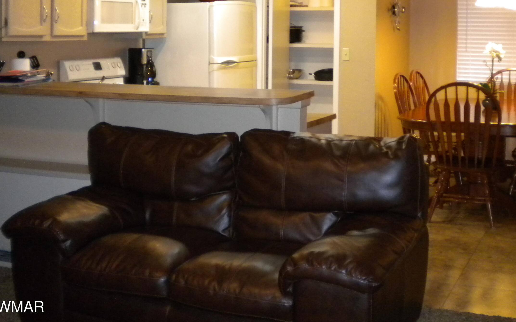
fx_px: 731
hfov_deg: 38.7
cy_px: 61
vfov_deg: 24.5
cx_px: 303
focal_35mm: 52
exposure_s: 1/30
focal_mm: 6.3
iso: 400
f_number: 3.1
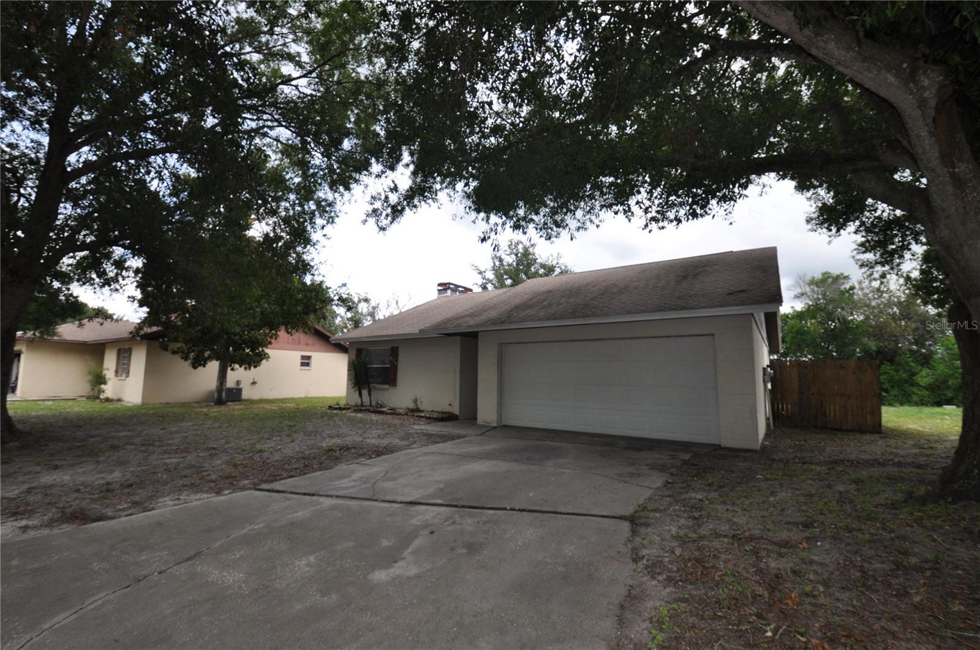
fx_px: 408
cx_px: 490
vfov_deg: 77.2
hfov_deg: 100.5
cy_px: 325
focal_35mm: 15
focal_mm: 10
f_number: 7.1
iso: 200
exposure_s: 1/200
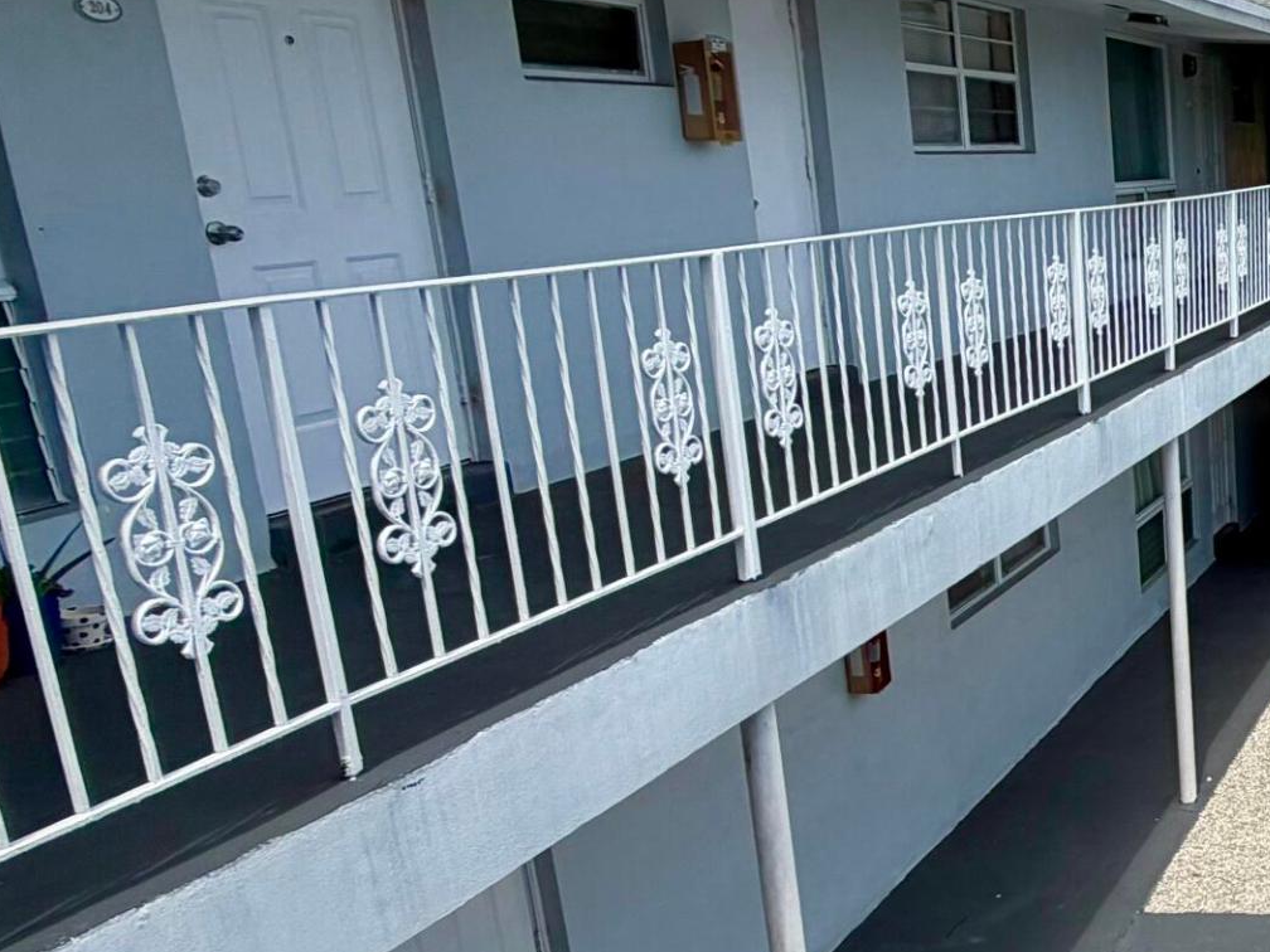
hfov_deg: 32.0
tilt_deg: -14.4
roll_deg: -2.6
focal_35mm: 40
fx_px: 1468
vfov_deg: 35.9
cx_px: 1748
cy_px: 518
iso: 20
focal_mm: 2.22
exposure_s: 1/985
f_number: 2.2
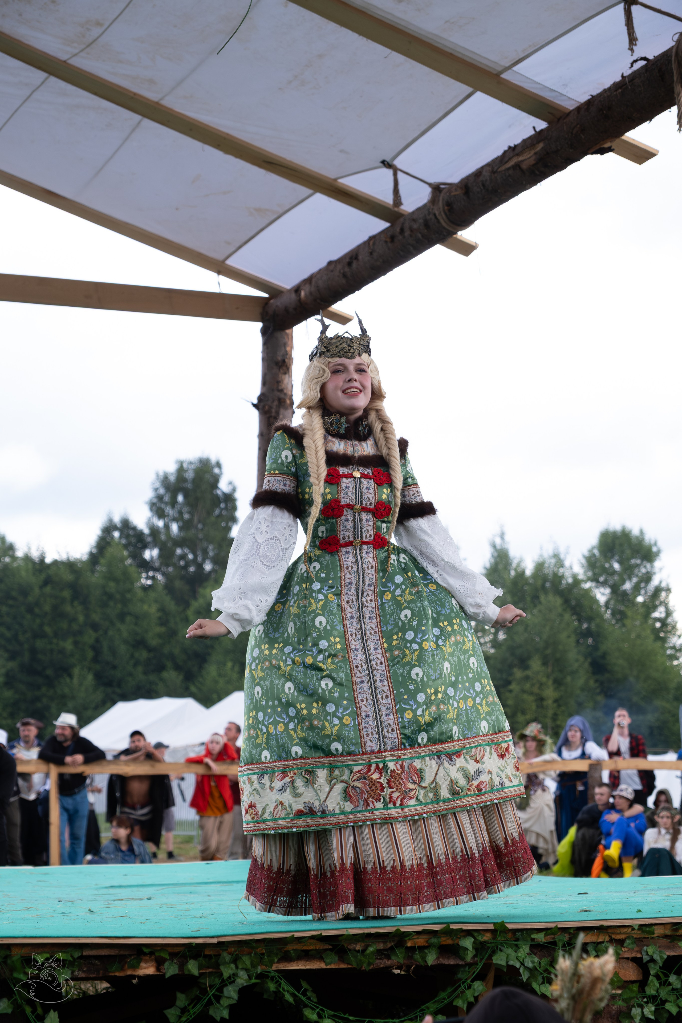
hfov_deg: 20.6
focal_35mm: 66
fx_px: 1875
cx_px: 341
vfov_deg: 30.5
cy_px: 512
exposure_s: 1/640
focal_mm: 44.1
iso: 800
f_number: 3.6
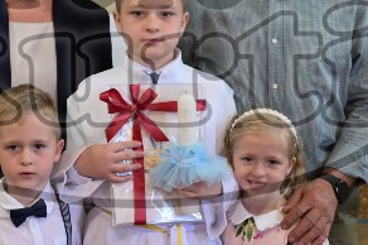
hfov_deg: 17.3
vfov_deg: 11.5
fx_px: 1205
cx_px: 139
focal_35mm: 118
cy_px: 50
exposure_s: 1/125
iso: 4000
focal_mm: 53
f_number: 5
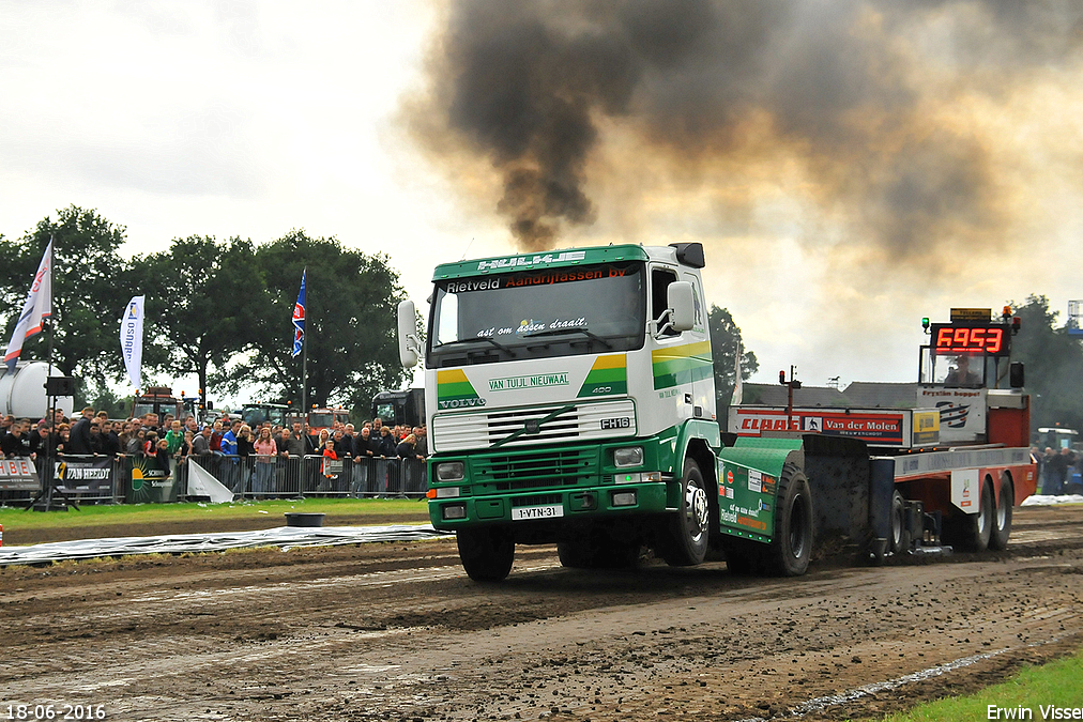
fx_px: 2964
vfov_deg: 13.9
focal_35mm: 99
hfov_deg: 20.7
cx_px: 547
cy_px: 359
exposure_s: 1/1000
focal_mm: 65
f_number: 5.3
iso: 800
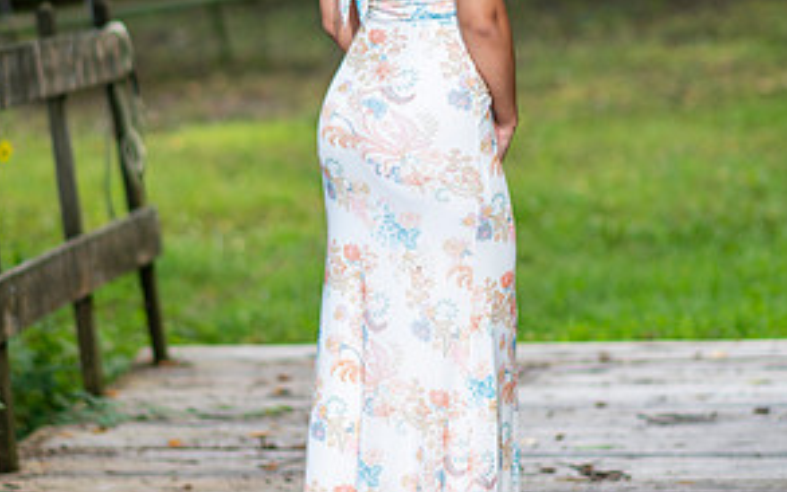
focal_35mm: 199
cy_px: 151
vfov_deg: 6.6
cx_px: 389
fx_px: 4267
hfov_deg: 10.5
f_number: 2
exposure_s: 1/125
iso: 100
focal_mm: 85
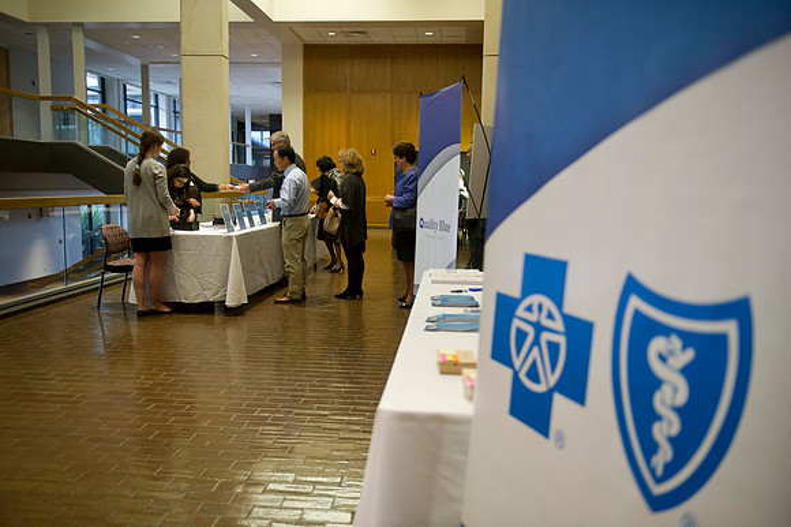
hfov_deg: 60.3
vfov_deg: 42.3
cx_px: 396
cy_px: 264
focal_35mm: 31
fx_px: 681
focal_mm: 31
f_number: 2.8
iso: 2500
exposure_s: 1/100
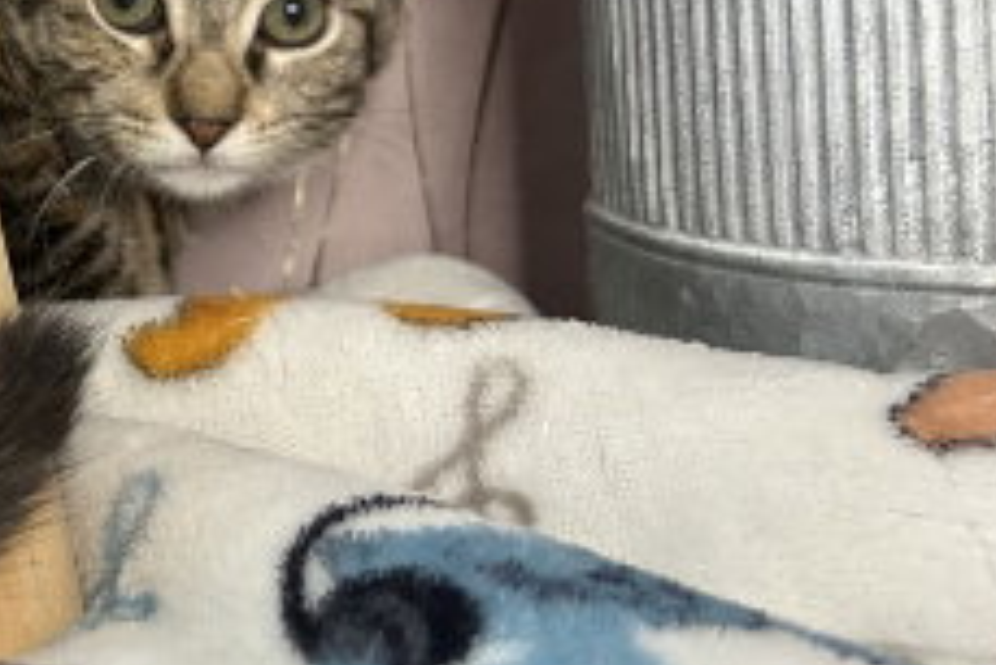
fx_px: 1633
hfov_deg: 31.3
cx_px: -9
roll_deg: +0.0
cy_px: 54
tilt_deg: -2.6
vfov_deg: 22.4
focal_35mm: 59
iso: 250
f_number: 1.5
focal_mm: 5.7
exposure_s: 1/60
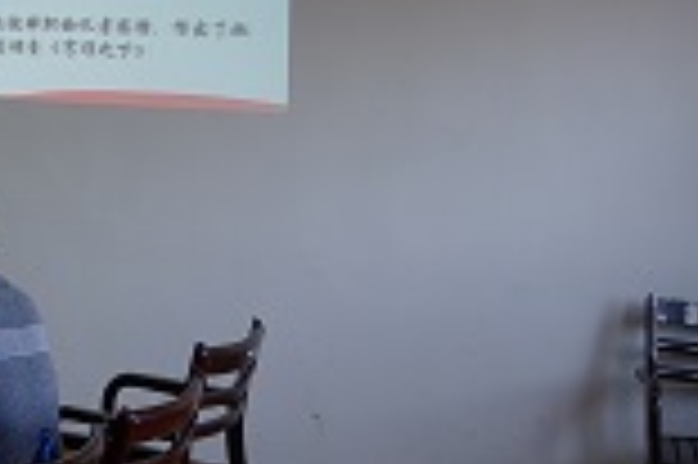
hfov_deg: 22.4
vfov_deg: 15.5
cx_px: -99
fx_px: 1646
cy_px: -77
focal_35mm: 85
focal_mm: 33
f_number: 4
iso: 400
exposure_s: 1/125
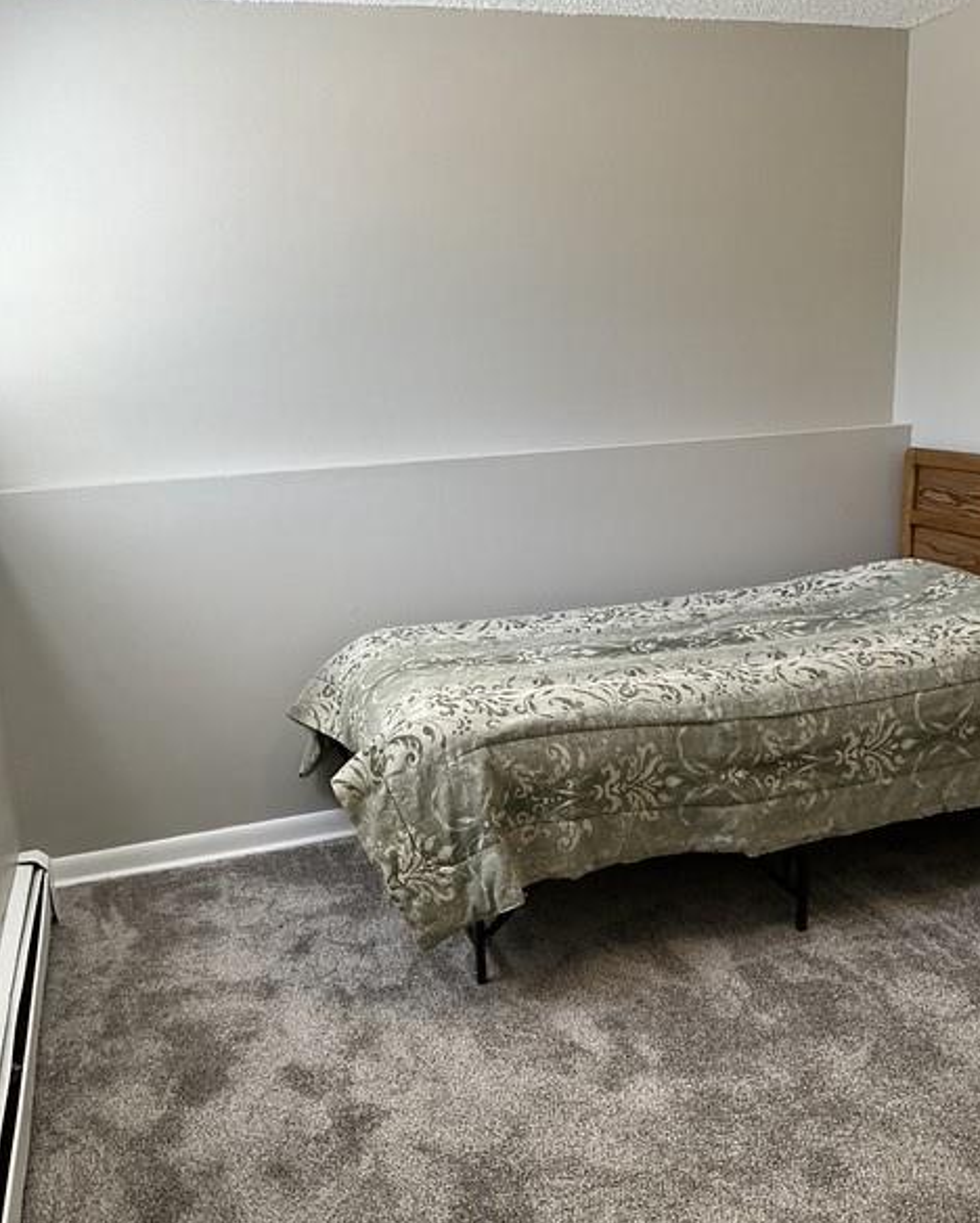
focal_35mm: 31
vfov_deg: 57.1
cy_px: 653
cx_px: 500
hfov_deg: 47.2
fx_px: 1123
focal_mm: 3
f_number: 1.8
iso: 64
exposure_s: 1/120
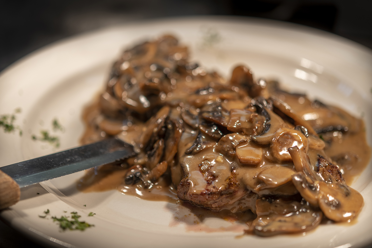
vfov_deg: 22.6
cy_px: 124
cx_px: 186
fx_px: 620
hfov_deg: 33.4
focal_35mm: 60
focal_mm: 60
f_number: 3
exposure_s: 1/125
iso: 64
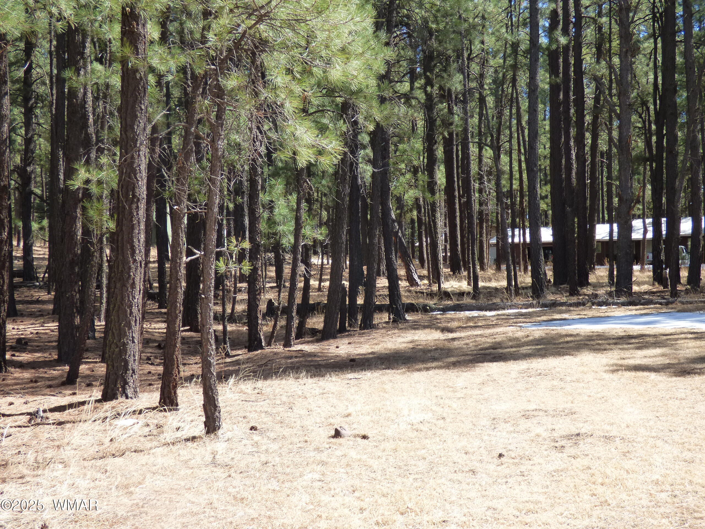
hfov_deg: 33.2
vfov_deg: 25.2
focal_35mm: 58
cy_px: 264
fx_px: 1181
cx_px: 352
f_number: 4.1
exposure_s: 1/250
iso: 160
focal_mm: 10.34
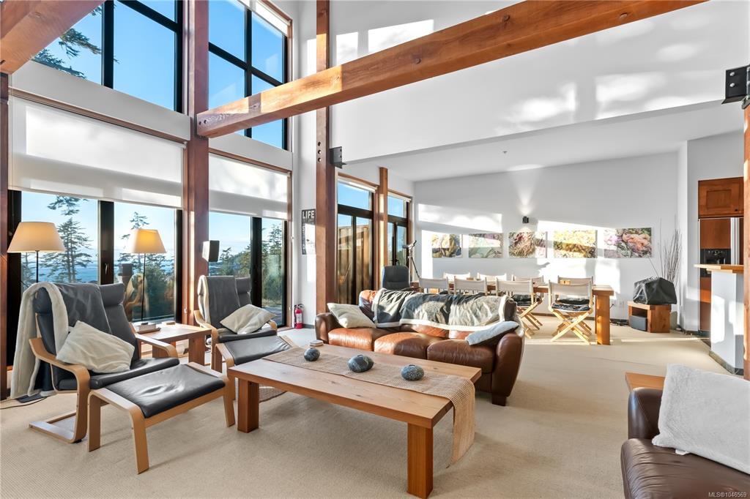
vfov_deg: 73.7
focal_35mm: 16
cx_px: 375
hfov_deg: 96.8
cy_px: 250
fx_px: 333
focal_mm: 16
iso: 250
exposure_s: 1/4
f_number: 11
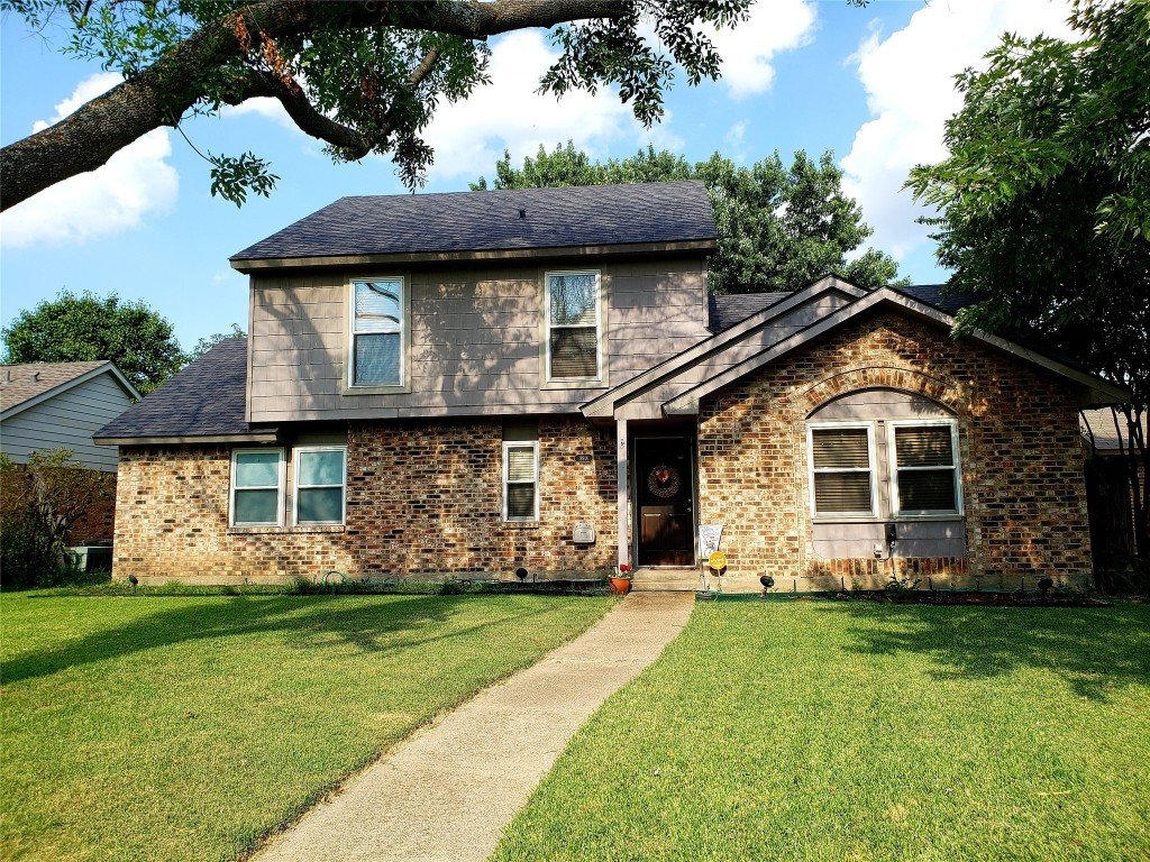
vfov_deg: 53.1
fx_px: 864
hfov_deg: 67.3
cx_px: 575
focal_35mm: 26
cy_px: 431
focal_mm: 4.3
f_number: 2.4
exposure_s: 1/768
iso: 50
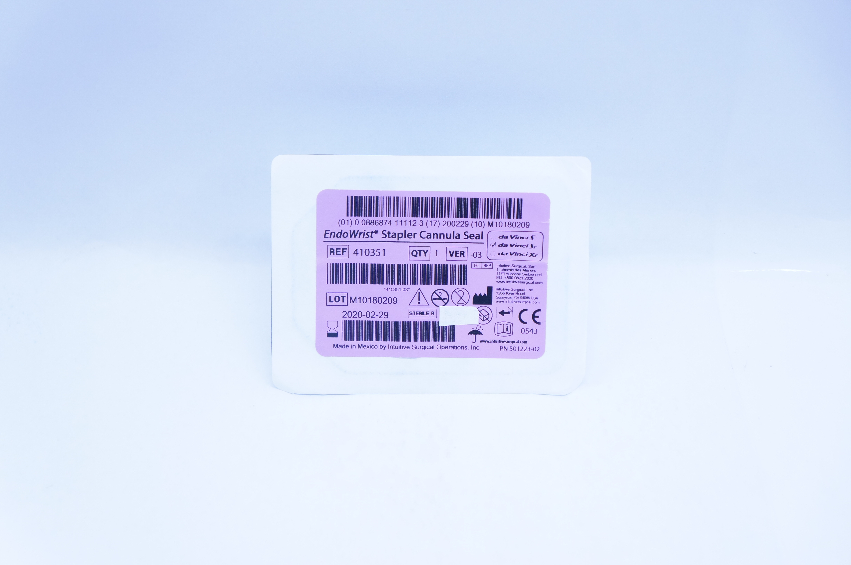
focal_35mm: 56
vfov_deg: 24.3
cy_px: 282
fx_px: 1311
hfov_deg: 36.0
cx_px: 426
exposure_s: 1/200
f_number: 4.5
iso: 800
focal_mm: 37
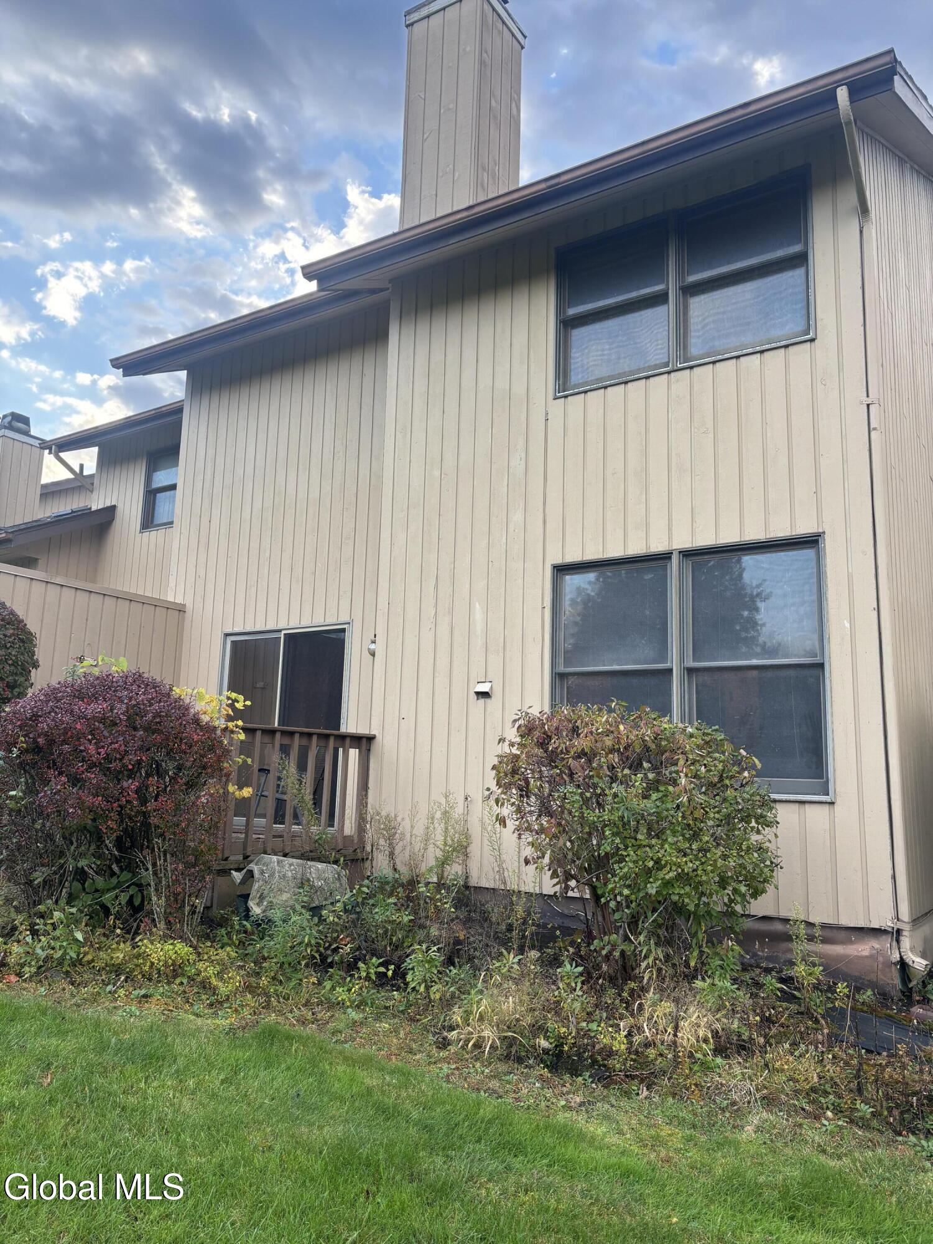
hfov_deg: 53.1
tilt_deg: +11.3
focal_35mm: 26
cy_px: 622
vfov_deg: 67.3
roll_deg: -0.6
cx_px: 466
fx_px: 934
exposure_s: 1/197
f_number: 1.6
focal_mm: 5.96
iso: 50
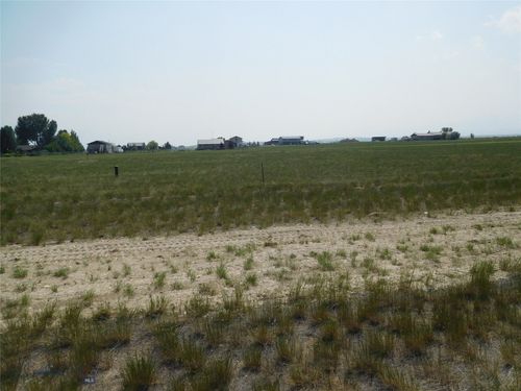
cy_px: 196
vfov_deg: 54.9
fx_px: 376
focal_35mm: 25
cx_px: 260
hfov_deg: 69.4
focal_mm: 4.5
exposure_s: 1/800
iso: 125
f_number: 6.8
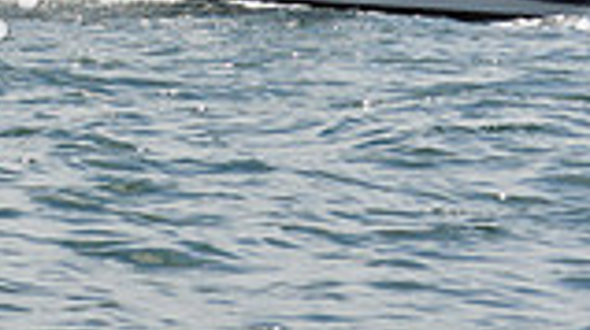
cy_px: -234
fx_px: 4937
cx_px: -230
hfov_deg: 6.8
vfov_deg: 3.8
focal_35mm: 316
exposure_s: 1/500
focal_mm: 55
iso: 250
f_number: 11
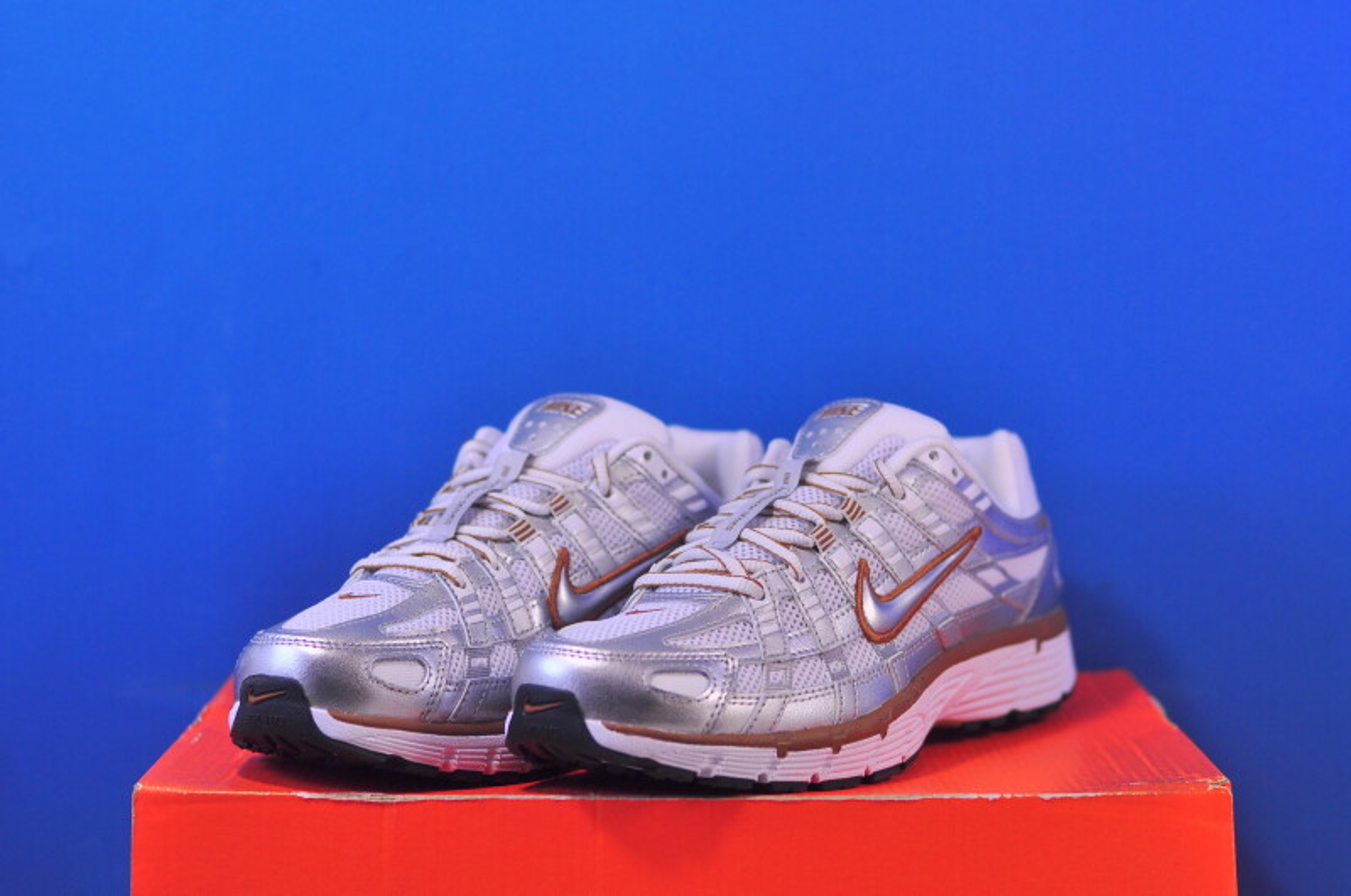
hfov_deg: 27.0
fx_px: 2811
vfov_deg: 18.1
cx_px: 676
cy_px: 448
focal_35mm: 75
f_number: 2.8
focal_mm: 50
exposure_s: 1/320
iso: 250
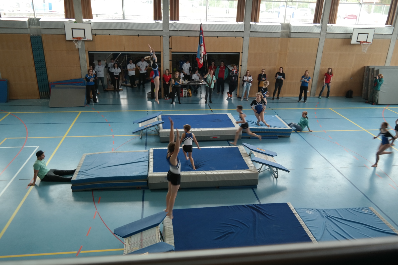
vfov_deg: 44.9
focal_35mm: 29
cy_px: 132
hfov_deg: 63.7
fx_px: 321
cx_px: 199
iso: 200
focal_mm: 19
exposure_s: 1/80
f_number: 3.5
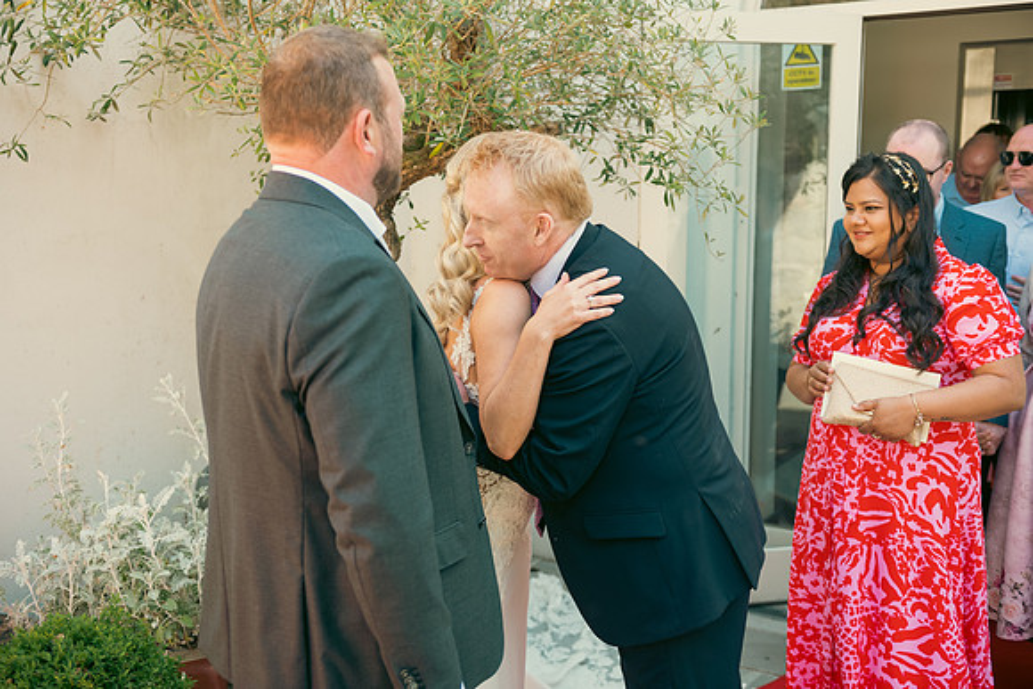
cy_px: 344
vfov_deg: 33.4
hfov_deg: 48.4
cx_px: 516
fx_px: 1148
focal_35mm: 40
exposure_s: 1/250
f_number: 3.5
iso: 160
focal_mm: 40
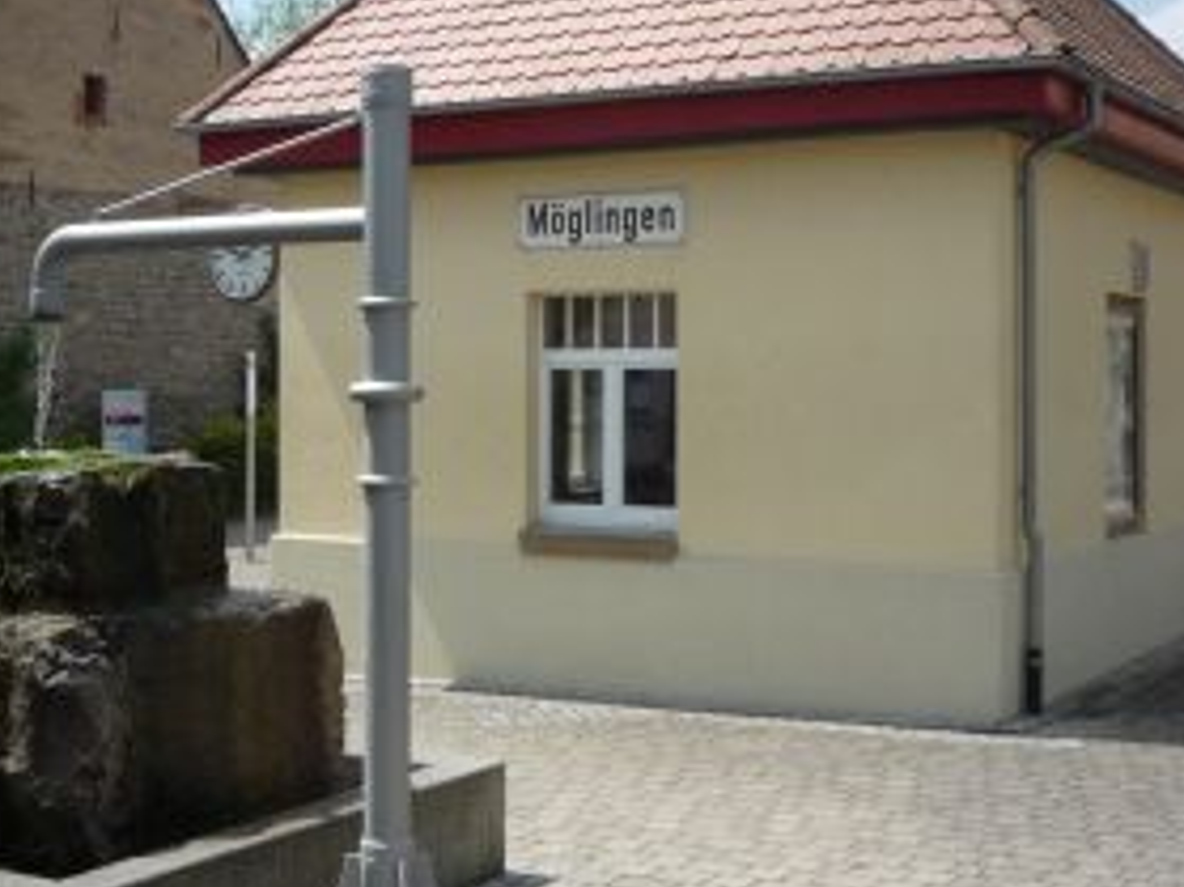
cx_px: 543
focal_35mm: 55
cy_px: 386
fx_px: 1880
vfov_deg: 26.5
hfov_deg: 34.9
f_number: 5.6
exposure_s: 1/400
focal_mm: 5.2
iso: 100
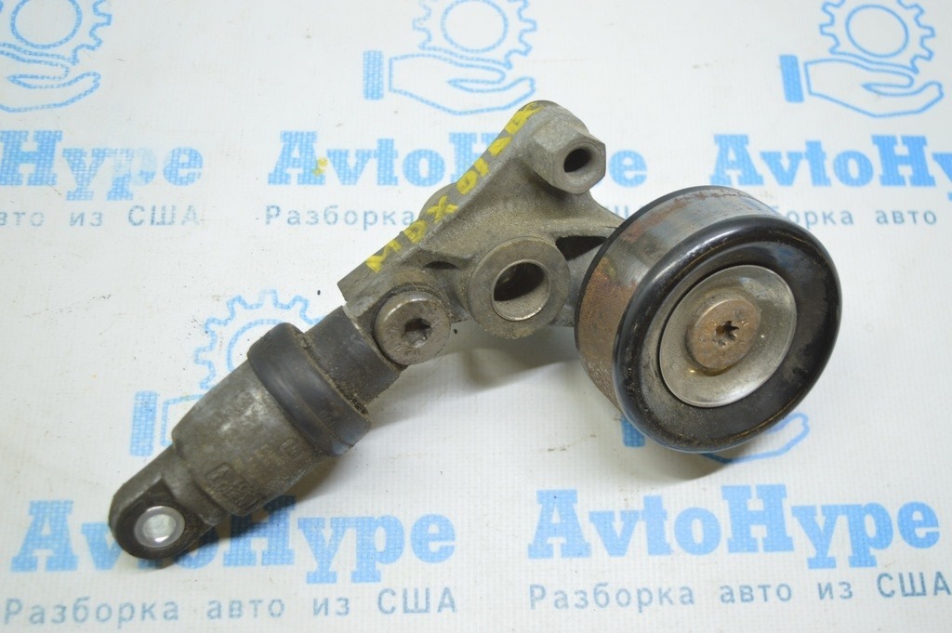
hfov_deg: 45.0
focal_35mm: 44
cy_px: 316
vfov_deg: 30.8
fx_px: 1149
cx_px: 476
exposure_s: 1/40
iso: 400
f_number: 4.2
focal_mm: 29
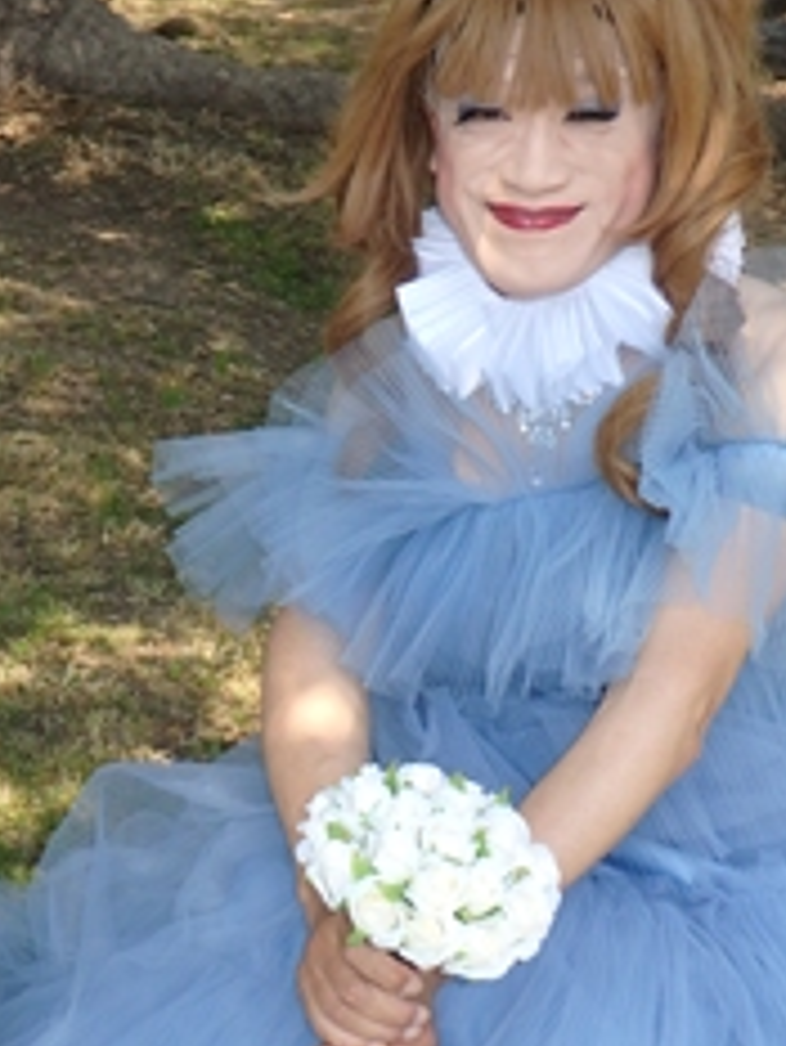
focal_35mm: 67
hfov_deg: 21.4
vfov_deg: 28.8
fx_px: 2027
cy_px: 660
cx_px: 58
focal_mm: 5.5
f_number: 3.3
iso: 125
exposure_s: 1/500
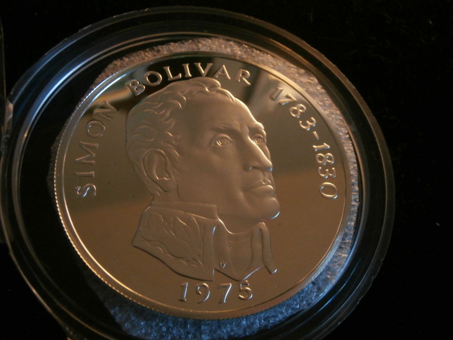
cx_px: 226
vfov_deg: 37.7
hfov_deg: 49.0
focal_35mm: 38
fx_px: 497
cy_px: 170
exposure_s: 1/25
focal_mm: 6.67
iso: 400
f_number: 3.9
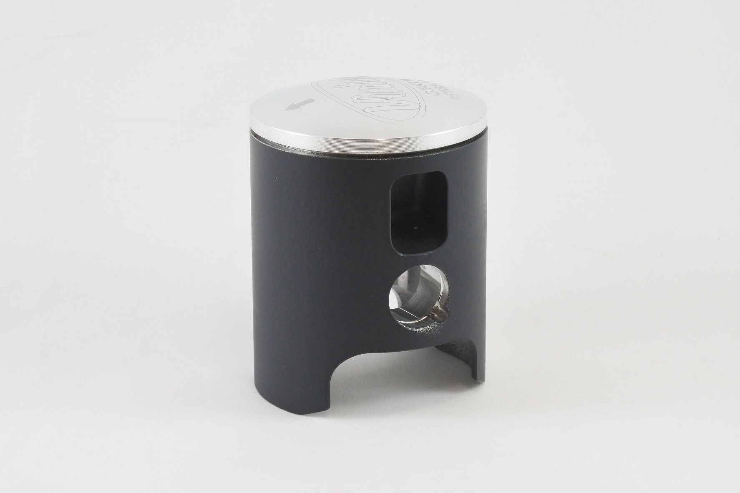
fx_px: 1418
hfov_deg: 29.2
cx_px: 370
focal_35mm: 69
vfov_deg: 19.7
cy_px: 246
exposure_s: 1/125
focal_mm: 25.6
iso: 720
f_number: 5.3
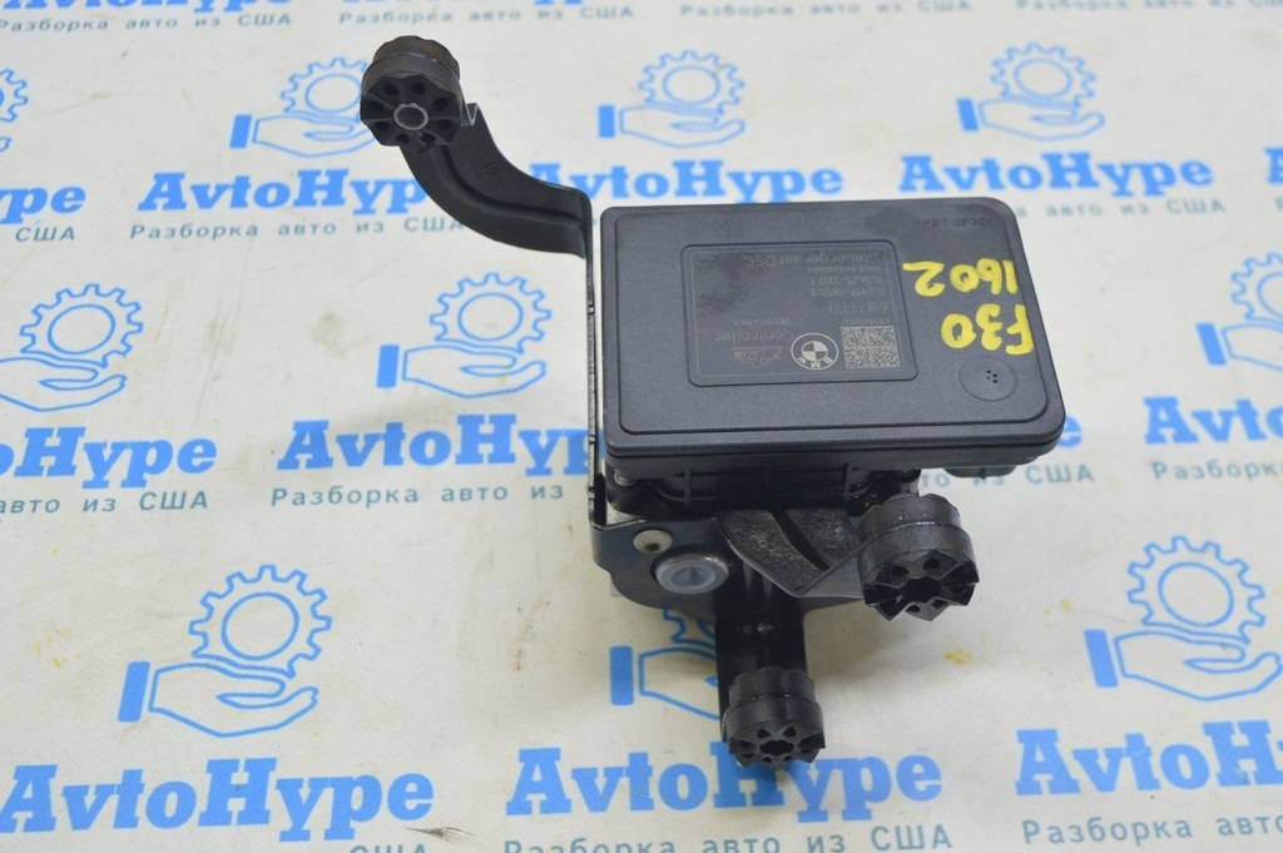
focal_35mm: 40
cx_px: 642
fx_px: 1442
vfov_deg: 33.0
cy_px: 426
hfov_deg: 48.0
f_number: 5.6
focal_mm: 27
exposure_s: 1/20
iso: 400
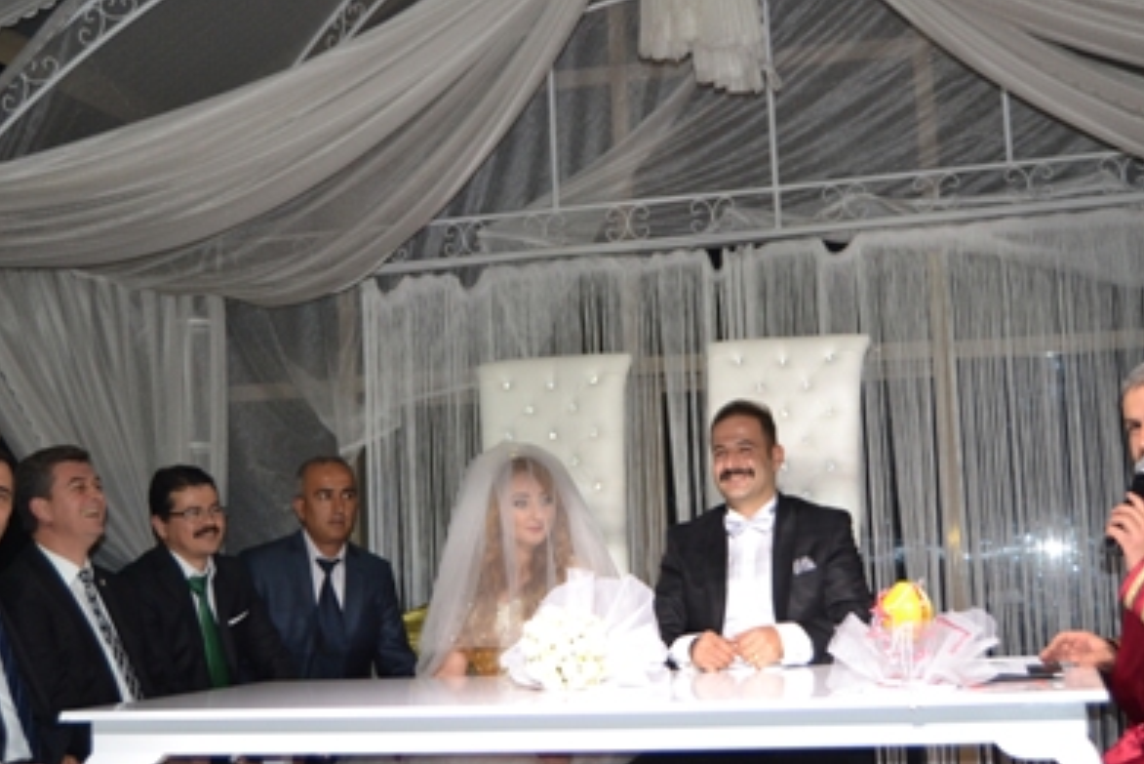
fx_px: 1748
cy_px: 391
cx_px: 544
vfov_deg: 24.6
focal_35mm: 55
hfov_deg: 36.2
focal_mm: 32
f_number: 4.5
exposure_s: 1/60
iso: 1100
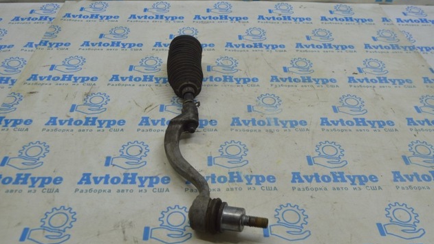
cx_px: 219
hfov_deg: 56.6
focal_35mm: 35
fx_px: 403
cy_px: 127
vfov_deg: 33.7
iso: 400
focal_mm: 22
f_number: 7.1
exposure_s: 1/40
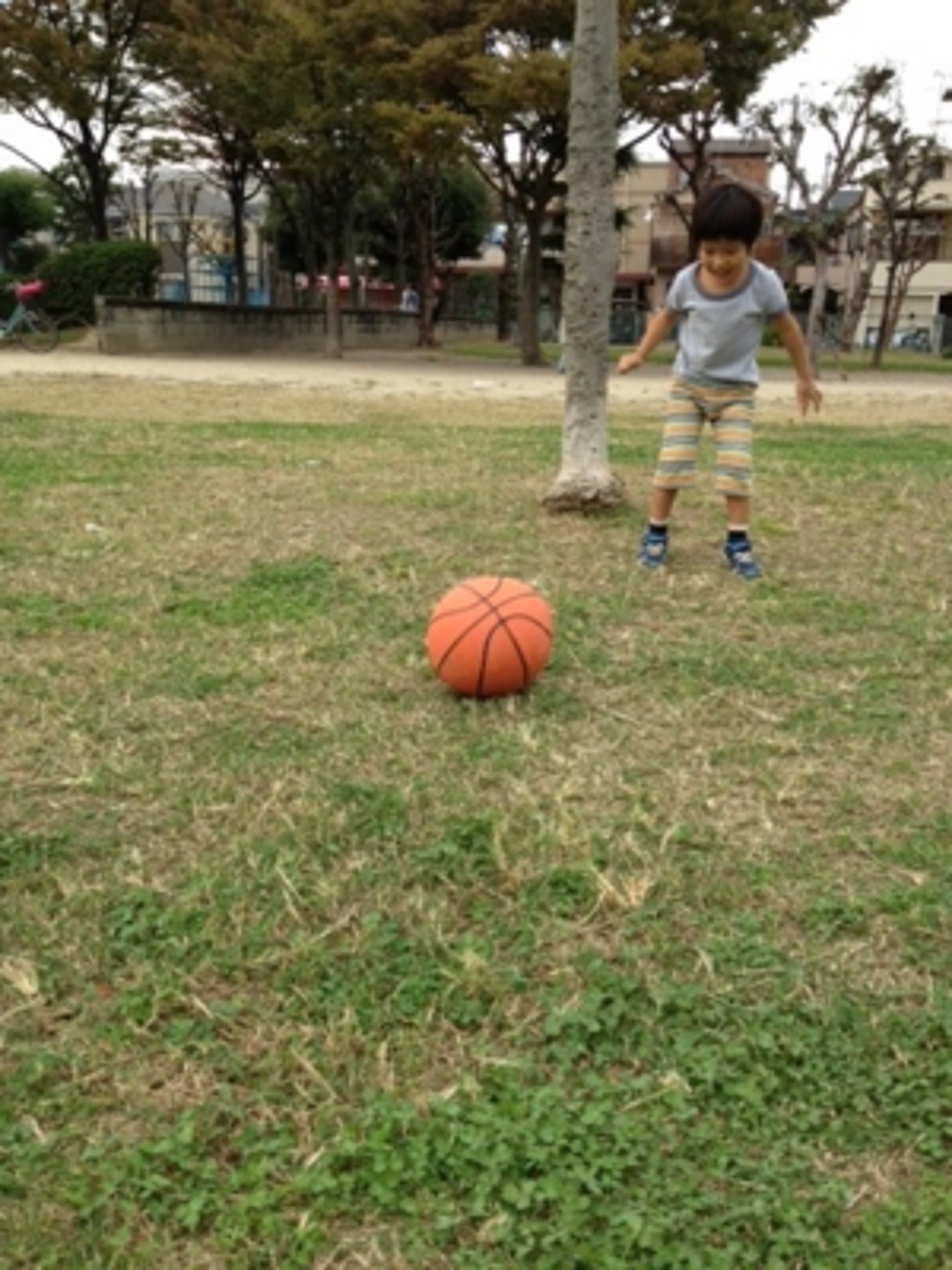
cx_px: 476
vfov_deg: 52.6
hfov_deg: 40.7
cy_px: 635
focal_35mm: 35
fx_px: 1283
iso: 64
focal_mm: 4.28
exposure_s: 1/325
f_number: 2.4
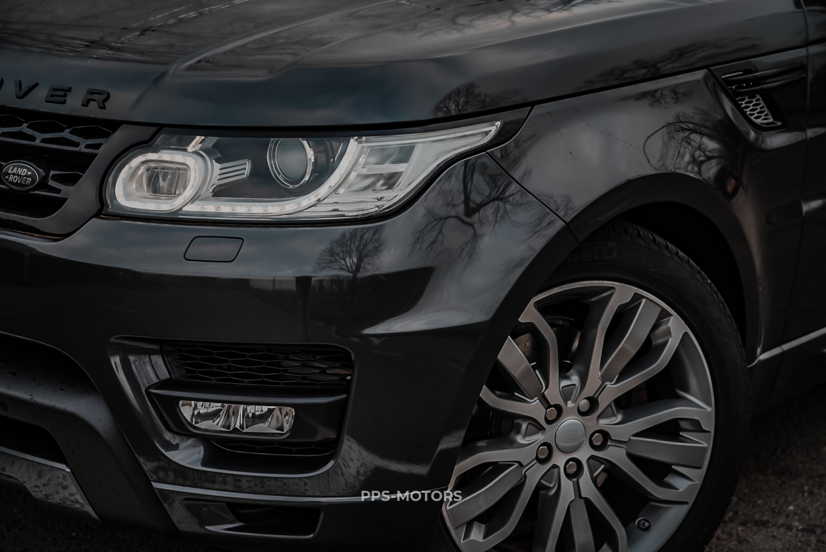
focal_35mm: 70
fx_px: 1607
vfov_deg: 19.5
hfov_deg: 28.8
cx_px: 413
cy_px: 276
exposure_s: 1/80
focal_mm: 70
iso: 100
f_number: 5.6
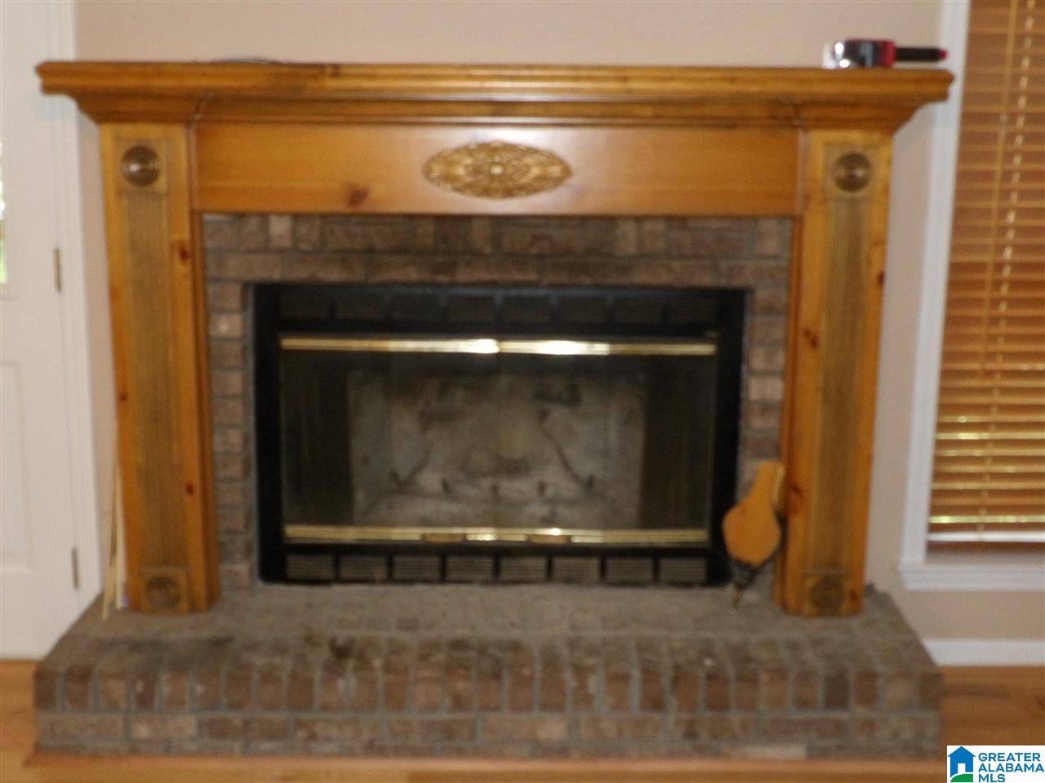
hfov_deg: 44.8
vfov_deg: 34.3
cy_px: 392
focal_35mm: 42
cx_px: 522
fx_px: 1268
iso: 400
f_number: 4.9
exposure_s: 1/15
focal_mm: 7.6
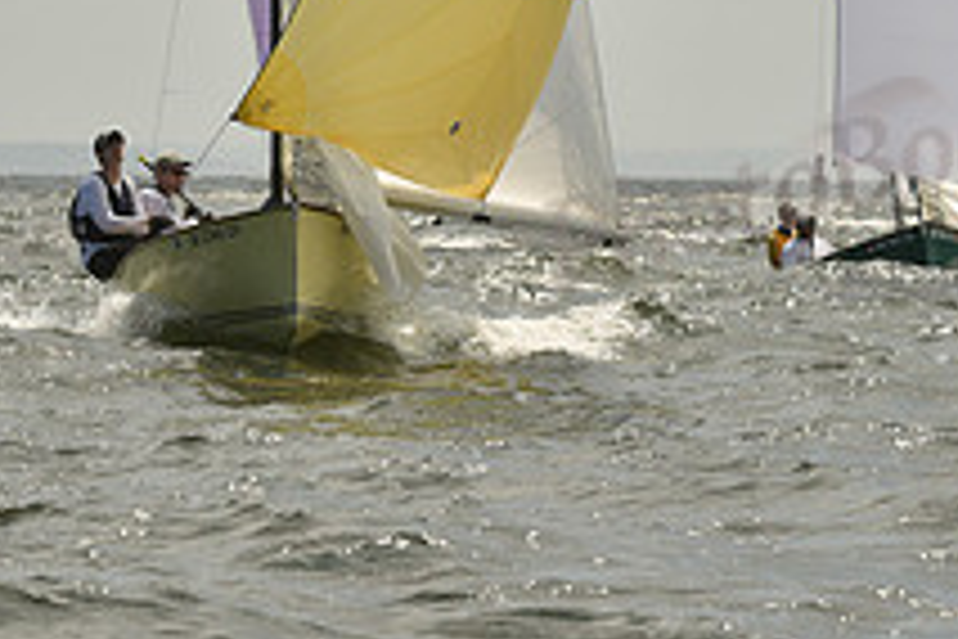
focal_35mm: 546
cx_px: 313
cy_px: -454
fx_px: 14529
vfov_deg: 2.5
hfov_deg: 3.8
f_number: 8
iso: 250
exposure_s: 1/1600
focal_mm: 200
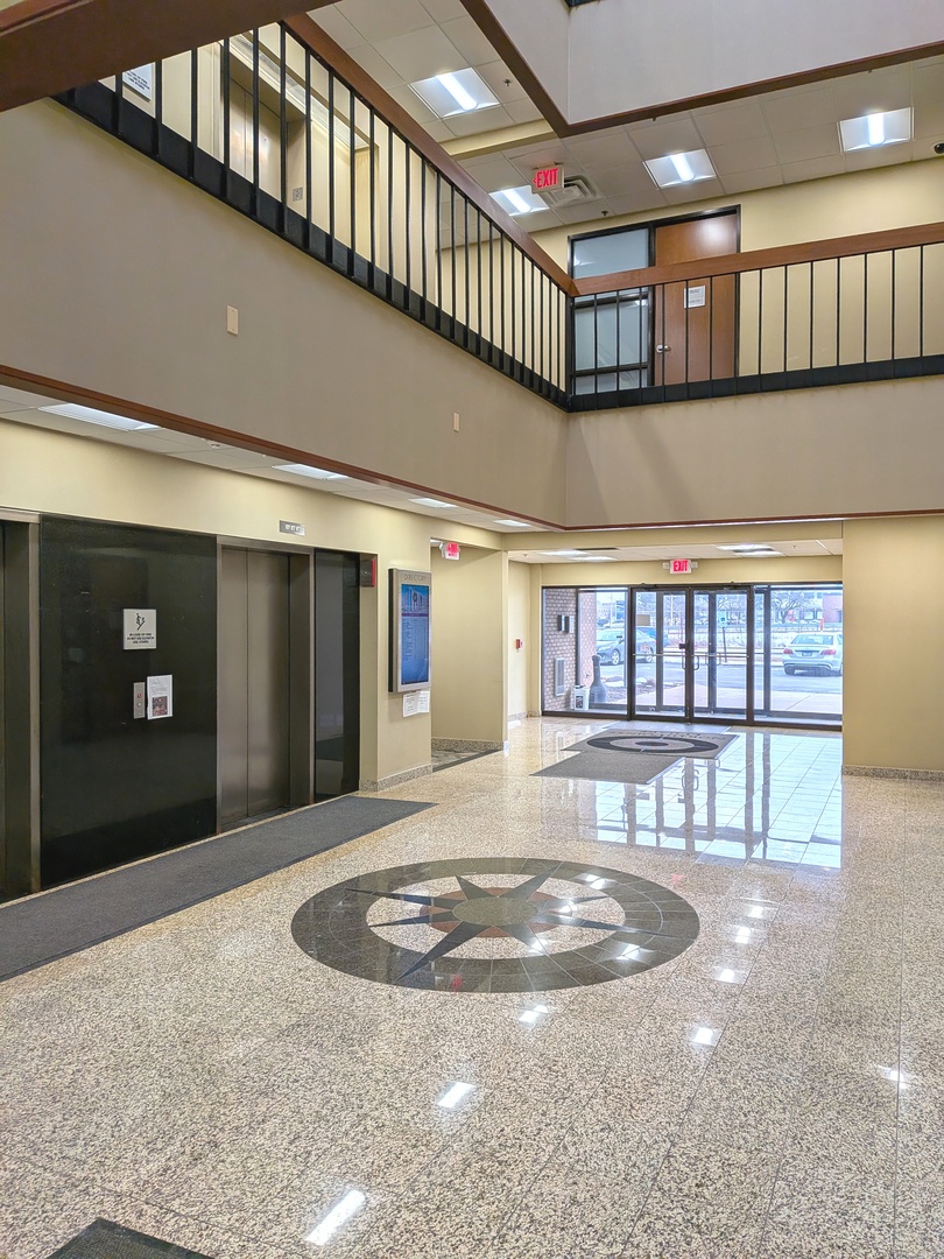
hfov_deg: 56.8
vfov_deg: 71.6
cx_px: 472
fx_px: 873
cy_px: 630
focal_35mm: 24
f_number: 1.7
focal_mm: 4.53
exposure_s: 1/883
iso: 25
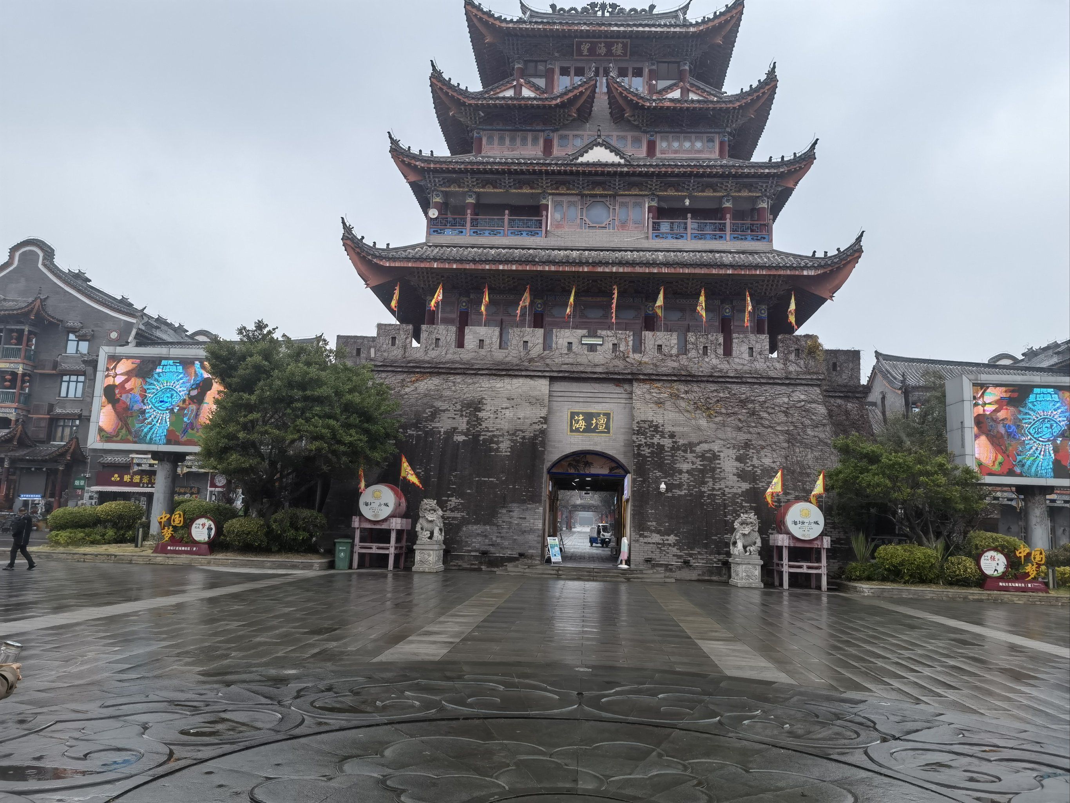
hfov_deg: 65.3
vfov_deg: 51.4
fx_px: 835
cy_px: 402
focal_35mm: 27
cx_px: 535
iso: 80
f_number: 1.8
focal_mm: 5.54
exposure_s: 1/1000
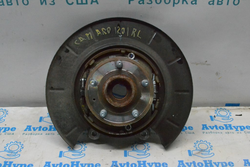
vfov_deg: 28.1
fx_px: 333
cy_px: 84
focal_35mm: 48
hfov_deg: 41.1
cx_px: 125
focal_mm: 32
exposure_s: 1/125
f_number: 13
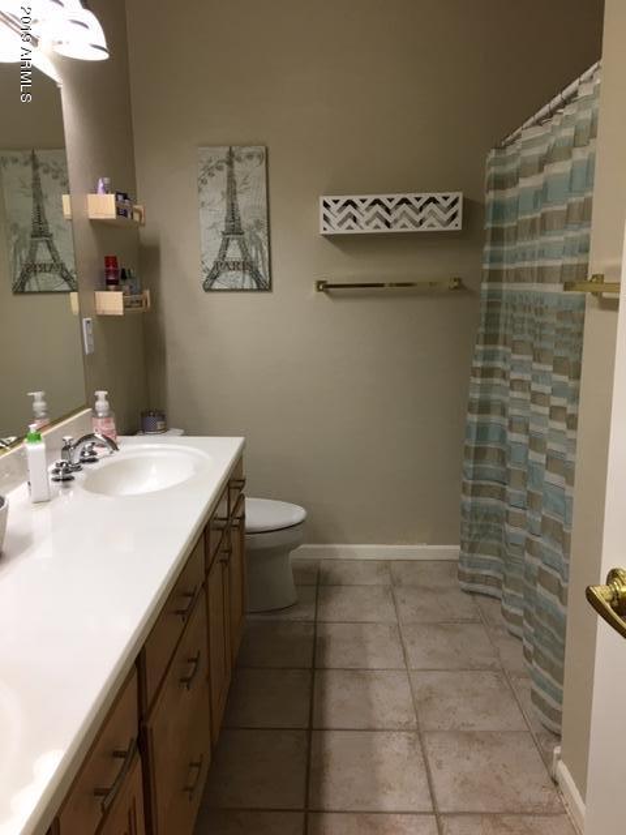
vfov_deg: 61.7
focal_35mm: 29
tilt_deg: -10.8
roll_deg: +1.2
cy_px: 418
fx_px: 699
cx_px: 313
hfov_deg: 48.2
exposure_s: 1/40
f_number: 2.2
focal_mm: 4.15
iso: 25
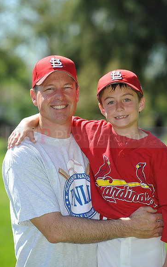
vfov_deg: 10.2
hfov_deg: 6.4
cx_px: 89
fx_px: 1493
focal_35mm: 205
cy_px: 133
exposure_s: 1/500
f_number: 5.6
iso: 200
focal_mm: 200
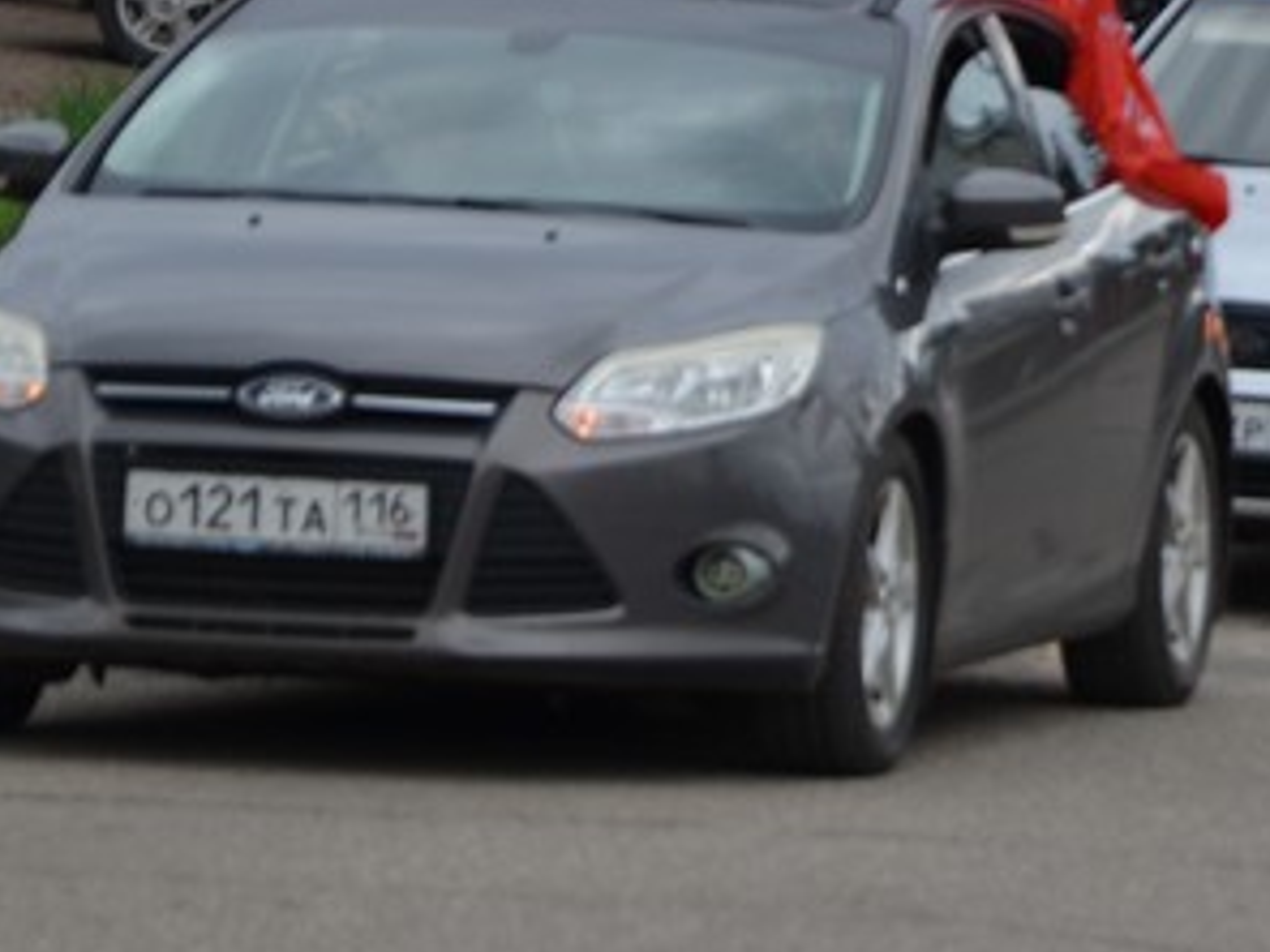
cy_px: -214
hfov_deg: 4.5
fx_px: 16033
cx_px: 1862
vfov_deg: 3.4
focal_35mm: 437
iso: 200
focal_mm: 90
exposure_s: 1/500
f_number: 5.6
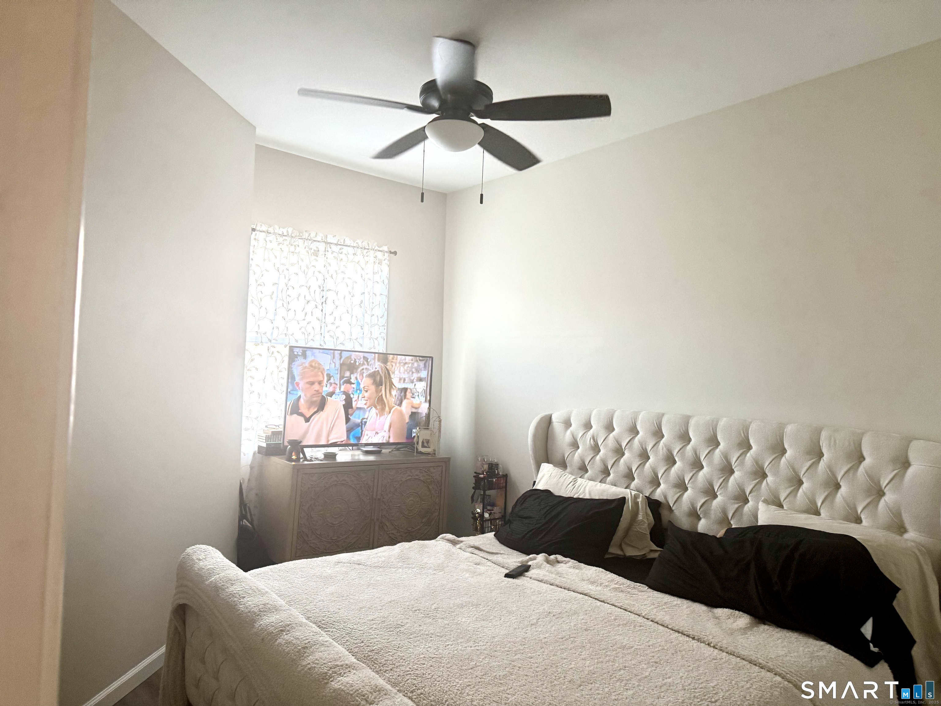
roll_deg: -2.4
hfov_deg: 71.6
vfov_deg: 56.8
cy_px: 353
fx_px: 652
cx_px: 470
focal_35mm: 24
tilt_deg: +2.0
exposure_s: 1/60
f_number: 1.78
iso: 250
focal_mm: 6.76
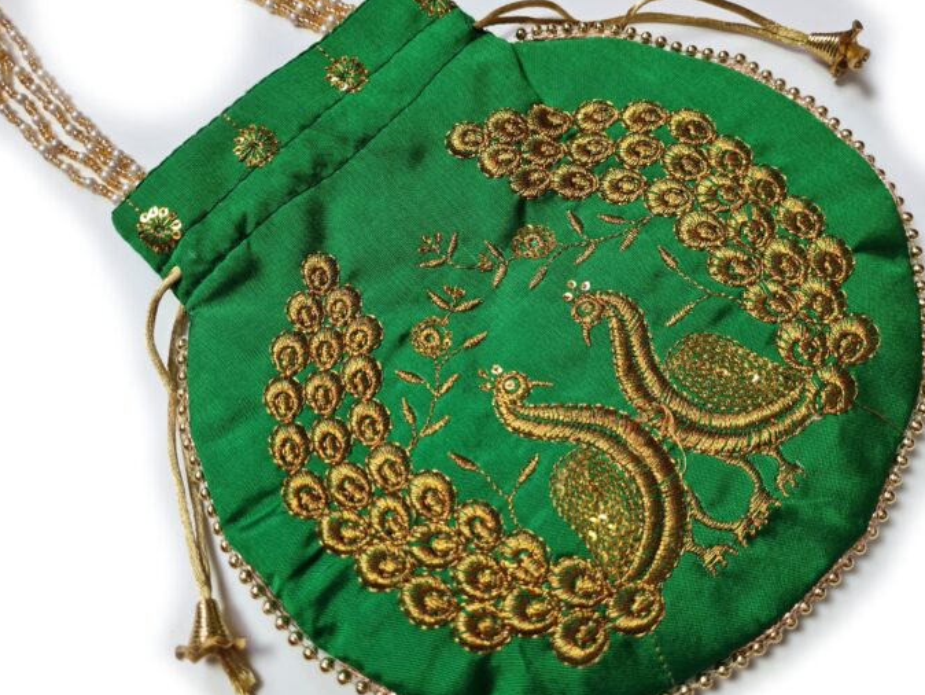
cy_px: 358
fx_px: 722
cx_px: 450
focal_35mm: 27
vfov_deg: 51.4
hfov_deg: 65.3
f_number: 1.8
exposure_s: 1/120
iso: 125
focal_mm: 5.4
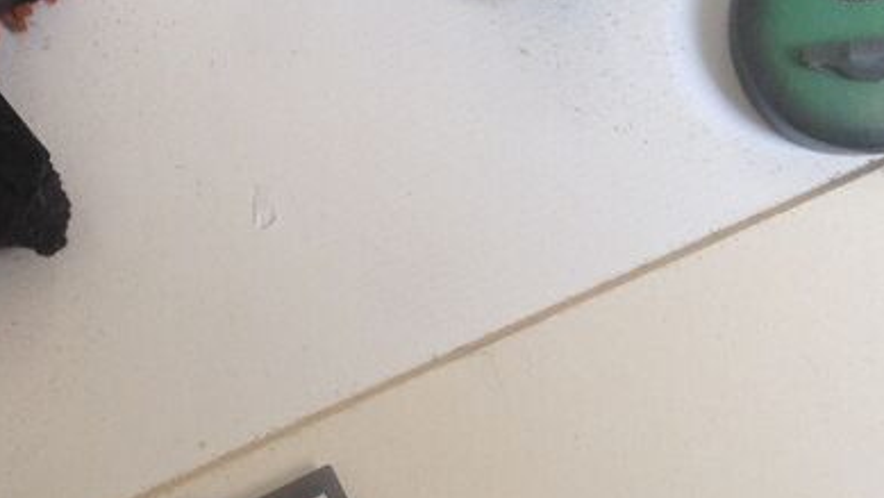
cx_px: 93
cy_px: -47
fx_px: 2298
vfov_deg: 12.2
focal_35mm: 98
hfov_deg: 21.3
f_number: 2.4
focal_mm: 4.28
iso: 64
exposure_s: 1/60
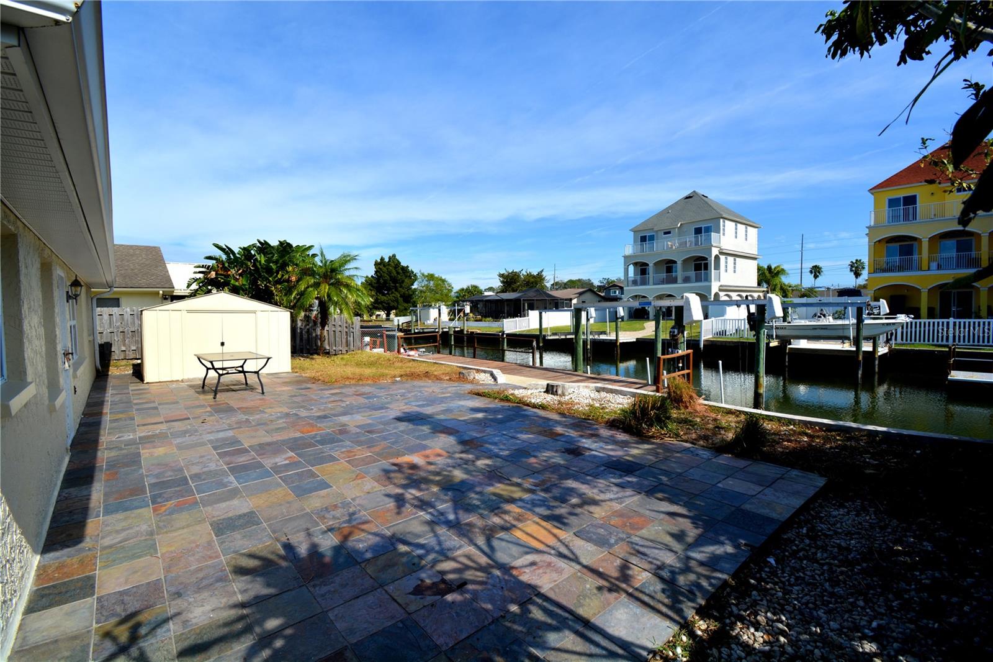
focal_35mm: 15
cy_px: 331
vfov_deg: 77.3
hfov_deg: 100.4
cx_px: 496
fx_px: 414
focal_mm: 10
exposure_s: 1/320
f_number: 9
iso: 100
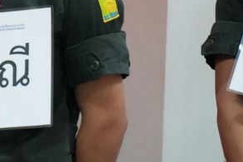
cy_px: -24
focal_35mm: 688
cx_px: -49
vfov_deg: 2.0
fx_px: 4642
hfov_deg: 3.0
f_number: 5.6
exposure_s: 1/125
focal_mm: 135
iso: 6400
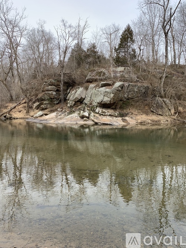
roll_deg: +0.4
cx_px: 93
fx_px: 186
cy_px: 124
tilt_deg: -4.0
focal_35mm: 26
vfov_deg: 67.3
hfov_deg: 53.0
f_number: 1.8
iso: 25
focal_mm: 4.25
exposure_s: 1/364
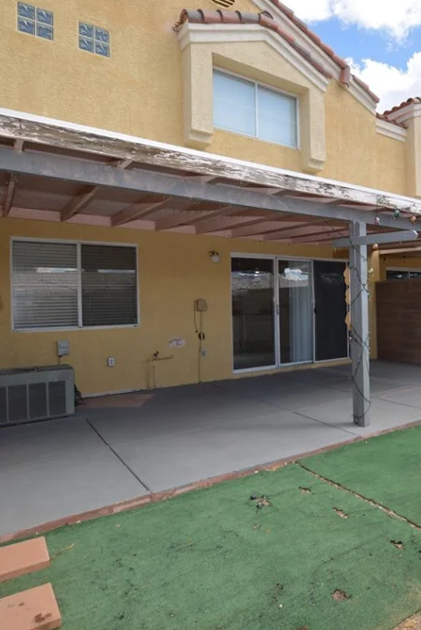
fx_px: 403
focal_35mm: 23
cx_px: 339
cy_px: 313
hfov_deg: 51.6
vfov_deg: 76.1
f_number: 7.1
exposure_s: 1/200
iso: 100
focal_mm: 10
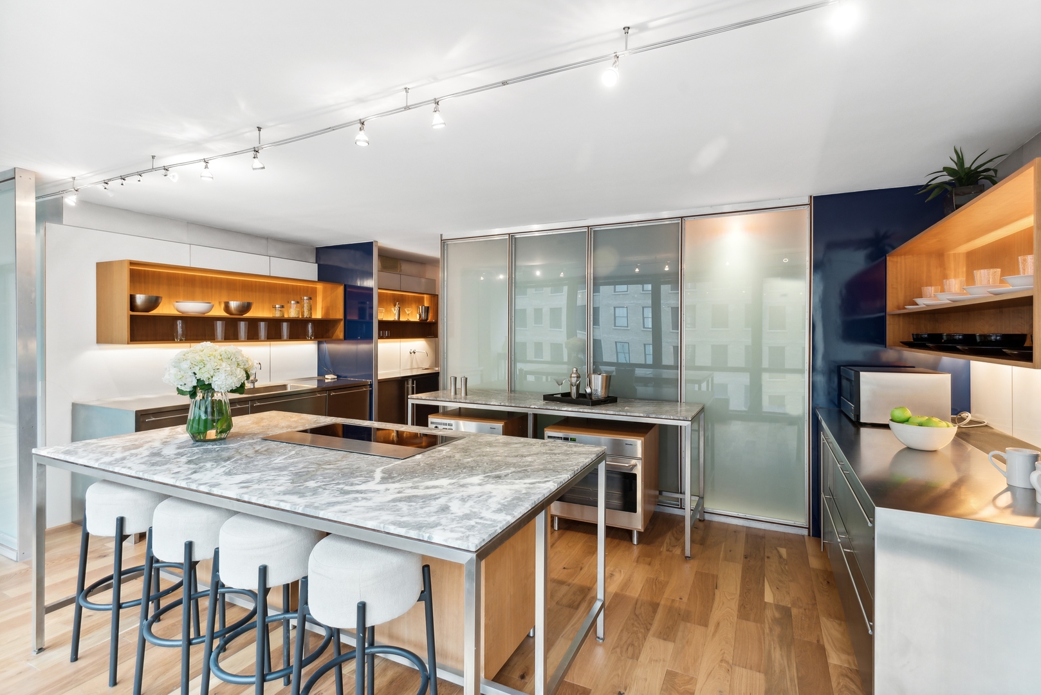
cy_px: 348
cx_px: 520
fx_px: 492
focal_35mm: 17
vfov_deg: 70.5
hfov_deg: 93.3
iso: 500
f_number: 8
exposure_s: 1/30
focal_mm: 17
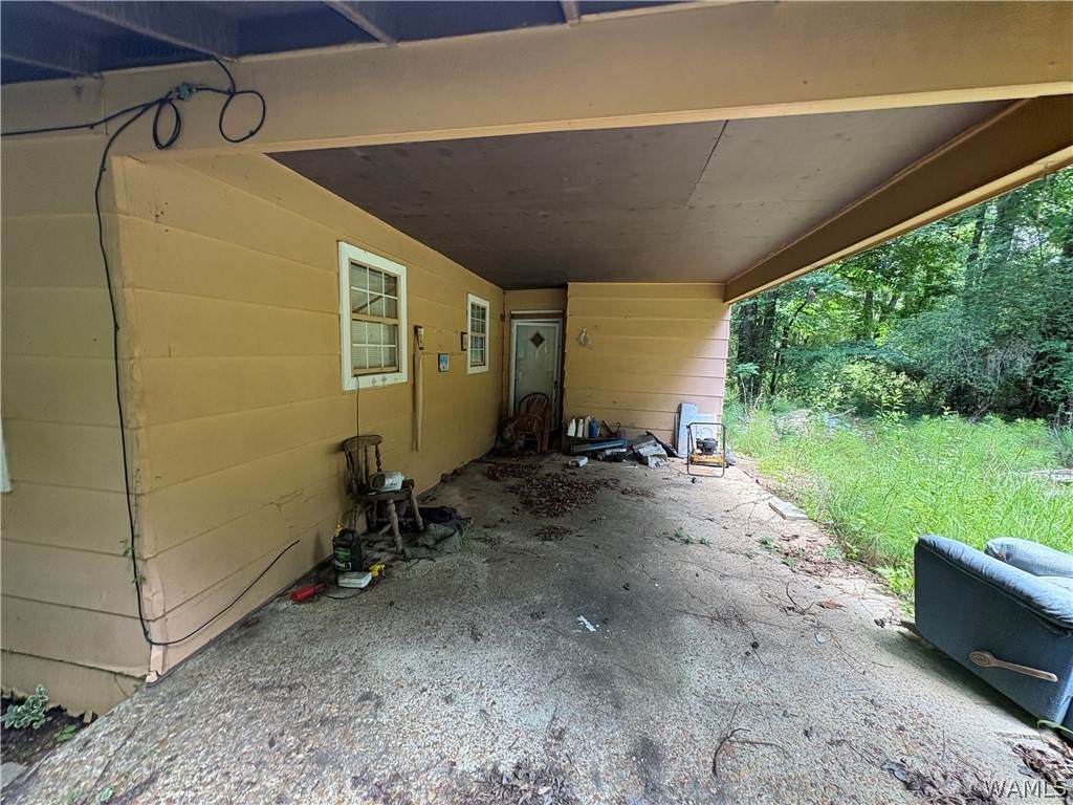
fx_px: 434
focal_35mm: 14
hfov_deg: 102.1
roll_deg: -0.2
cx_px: 536
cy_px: 402
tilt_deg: -5.6
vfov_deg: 85.7
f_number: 2.2
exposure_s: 1/99
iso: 125
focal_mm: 2.22
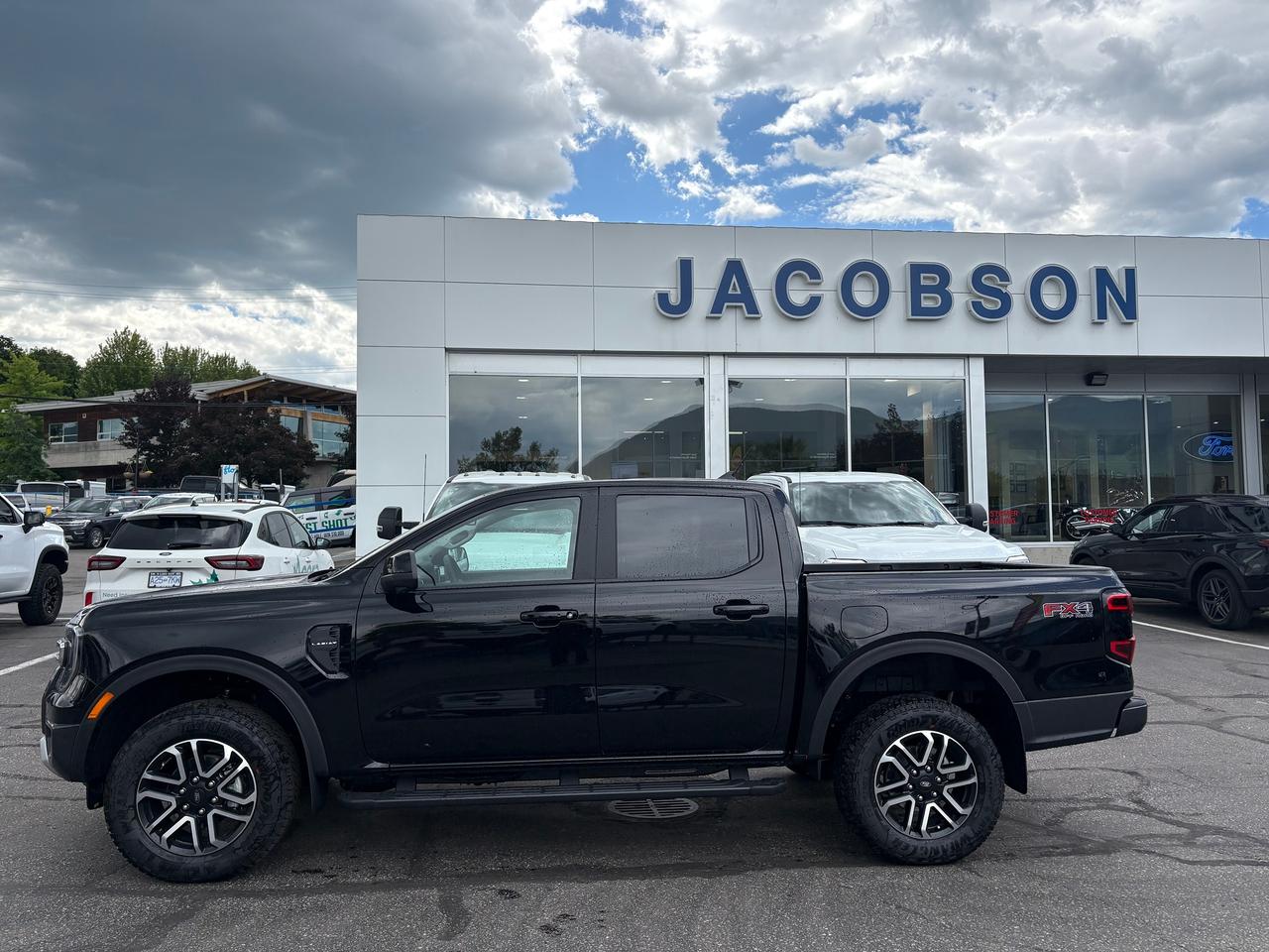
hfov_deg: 67.3
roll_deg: +0.8
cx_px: 634
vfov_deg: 53.1
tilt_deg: +3.5
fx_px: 953
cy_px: 476
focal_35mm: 26
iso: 64
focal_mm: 5.96
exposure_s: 1/2538
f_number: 1.6
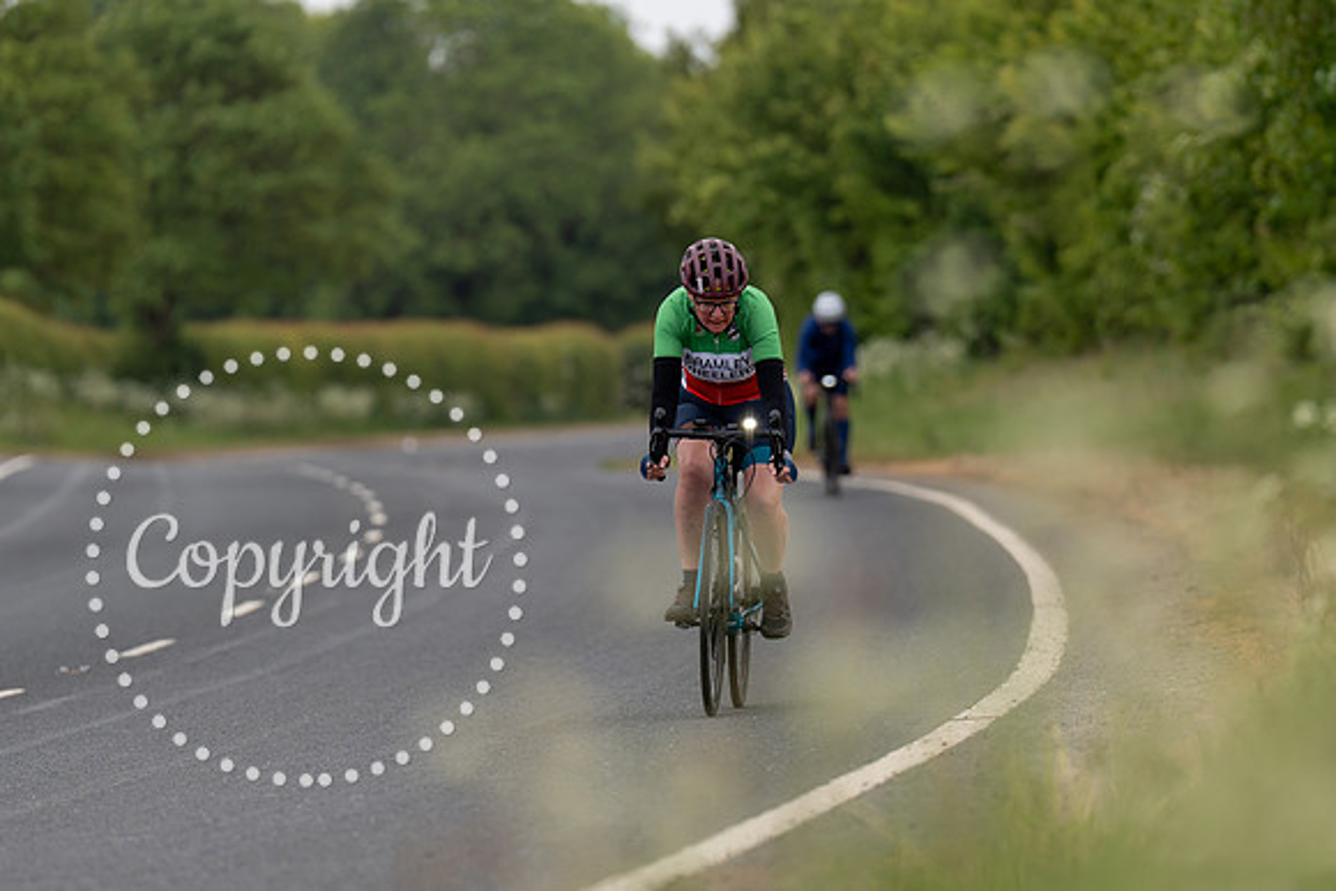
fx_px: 12006
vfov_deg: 4.3
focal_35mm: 323
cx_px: 735
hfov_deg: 6.4
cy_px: 461
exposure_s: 1/1250
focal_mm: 200
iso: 200
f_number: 3.2
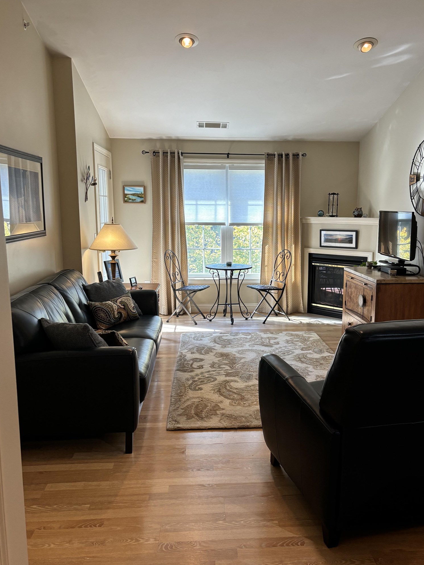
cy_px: 287
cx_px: 236
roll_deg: +0.2
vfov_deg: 60.0
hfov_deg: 46.7
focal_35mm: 30
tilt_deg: -9.1
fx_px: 490
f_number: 1.6
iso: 125
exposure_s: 1/120
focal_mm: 5.96
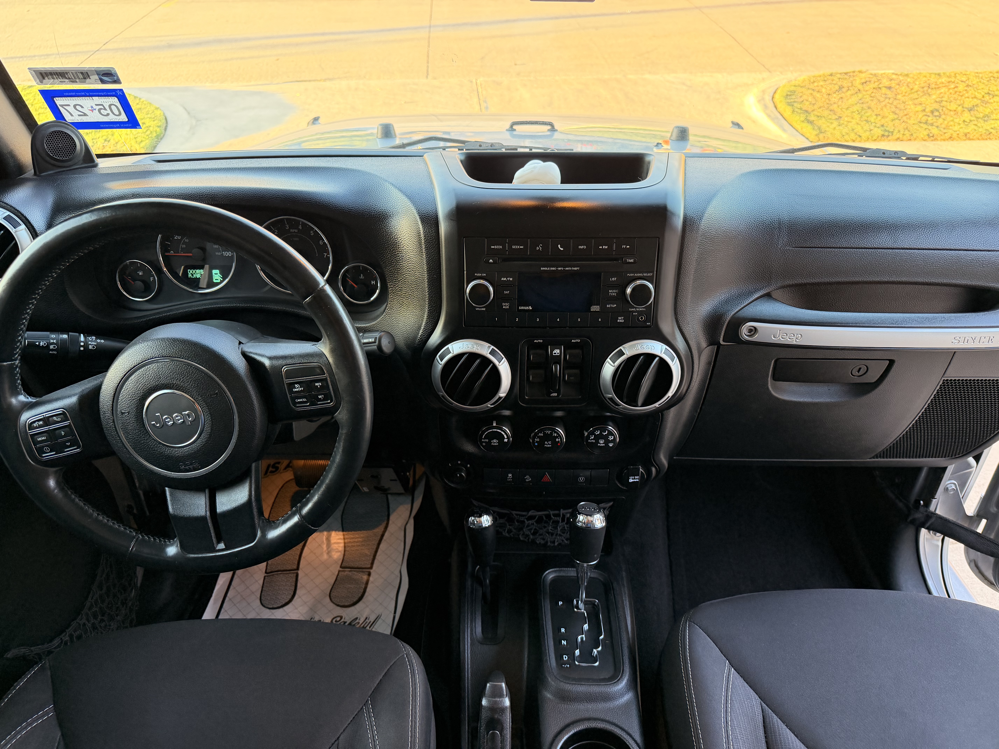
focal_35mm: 24
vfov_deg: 56.8
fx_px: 693
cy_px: 374
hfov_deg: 71.6
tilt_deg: -38.6
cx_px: 500
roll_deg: -1.0
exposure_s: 1/64
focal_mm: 6.76
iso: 200
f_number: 1.78
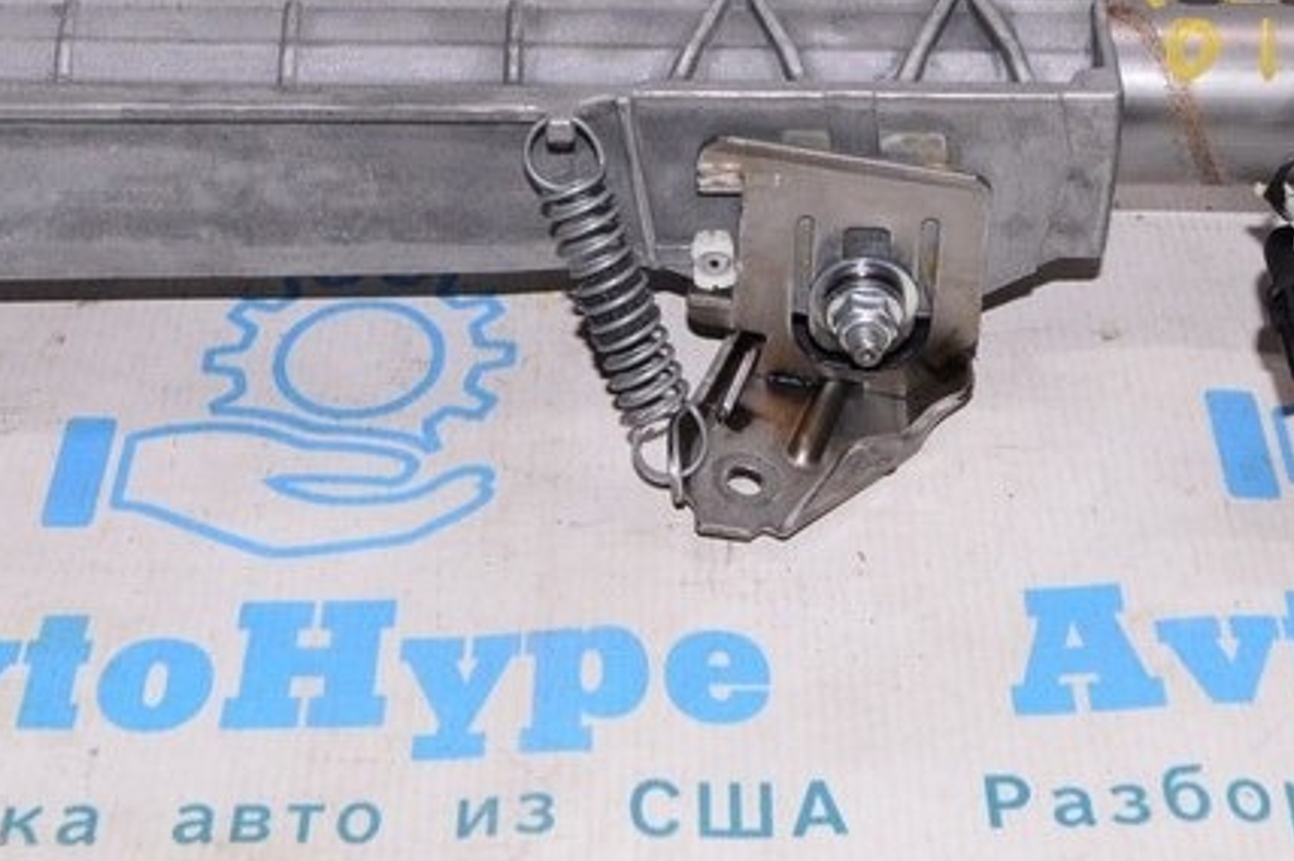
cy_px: -17
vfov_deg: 18.4
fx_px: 2586
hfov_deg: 28.1
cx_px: 655
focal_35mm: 72
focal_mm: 20
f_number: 8
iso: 1600
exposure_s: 1/200
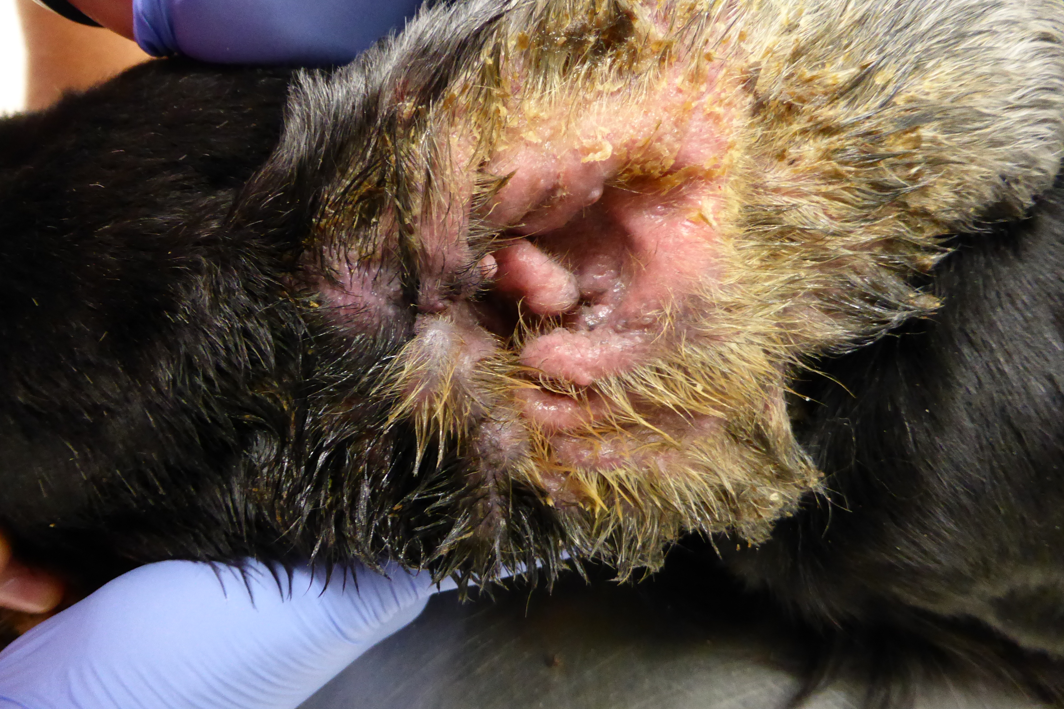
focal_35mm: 27
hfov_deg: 67.4
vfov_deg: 47.9
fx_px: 798
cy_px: 323
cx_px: 523
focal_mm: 4.3
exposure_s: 1/15
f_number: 3.3
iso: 800
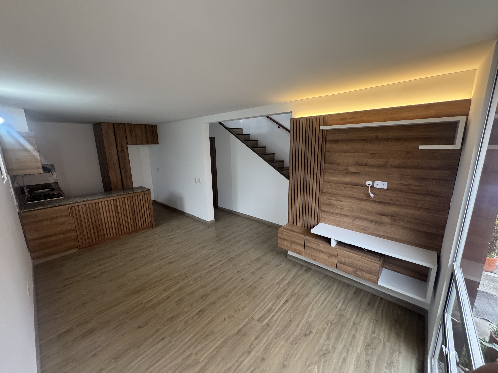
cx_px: 249
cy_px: 186
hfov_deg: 102.1
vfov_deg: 85.7
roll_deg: +1.5
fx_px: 201
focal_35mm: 14
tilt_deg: -11.4
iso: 250
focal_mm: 2.22
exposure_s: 1/120
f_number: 2.2
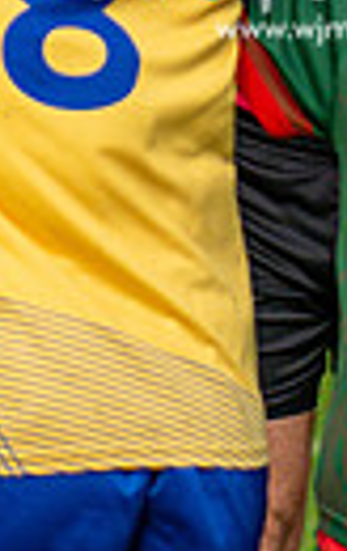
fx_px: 12251
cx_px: 368
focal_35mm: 815
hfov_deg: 1.6
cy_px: -148
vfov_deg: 2.6
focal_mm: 120
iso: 500
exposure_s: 1/6400
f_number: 2.8
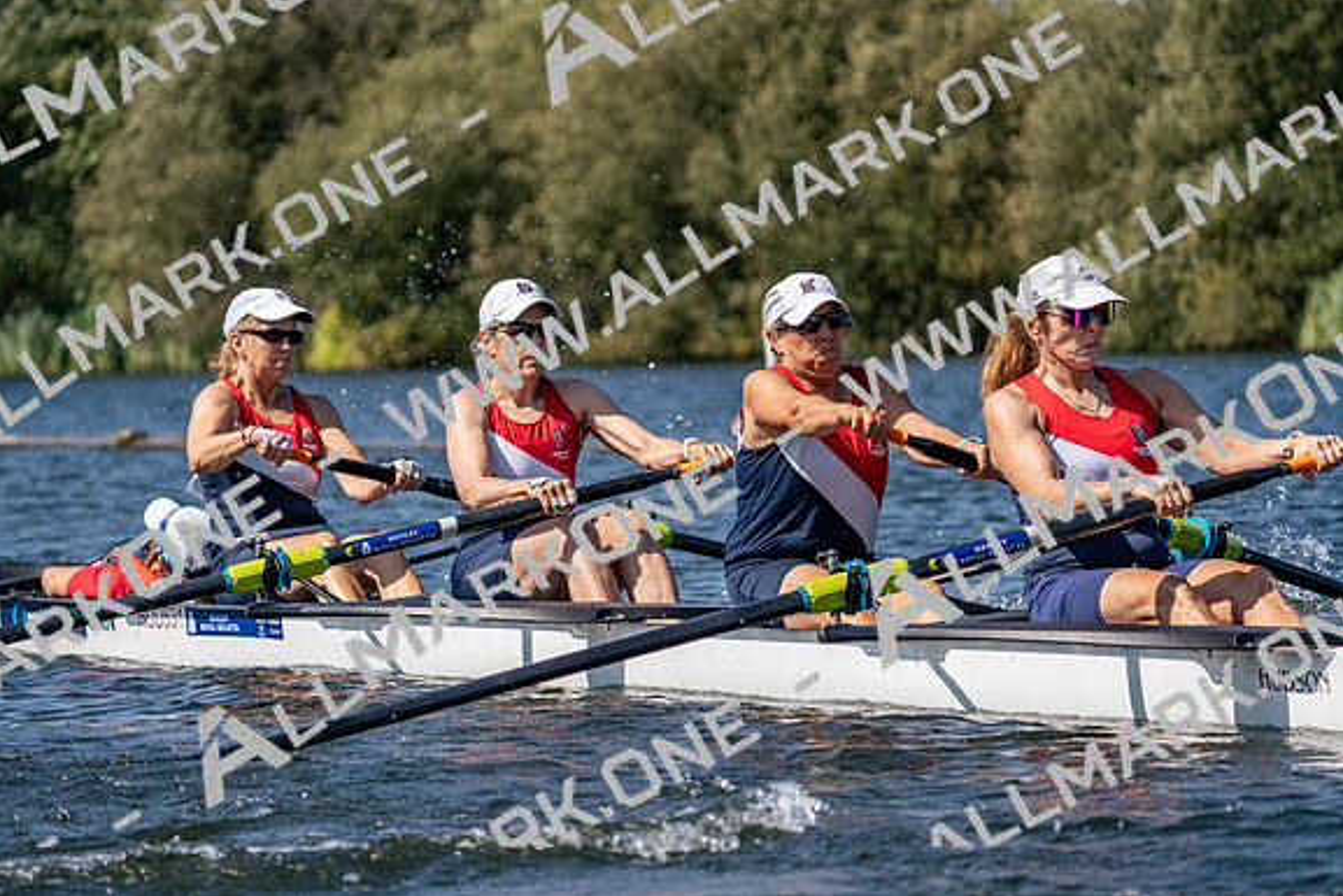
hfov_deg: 10.2
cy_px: 448
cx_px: 670
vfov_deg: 6.8
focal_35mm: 201
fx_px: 7500
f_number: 5.6
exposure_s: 1/2000
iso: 200
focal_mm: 200
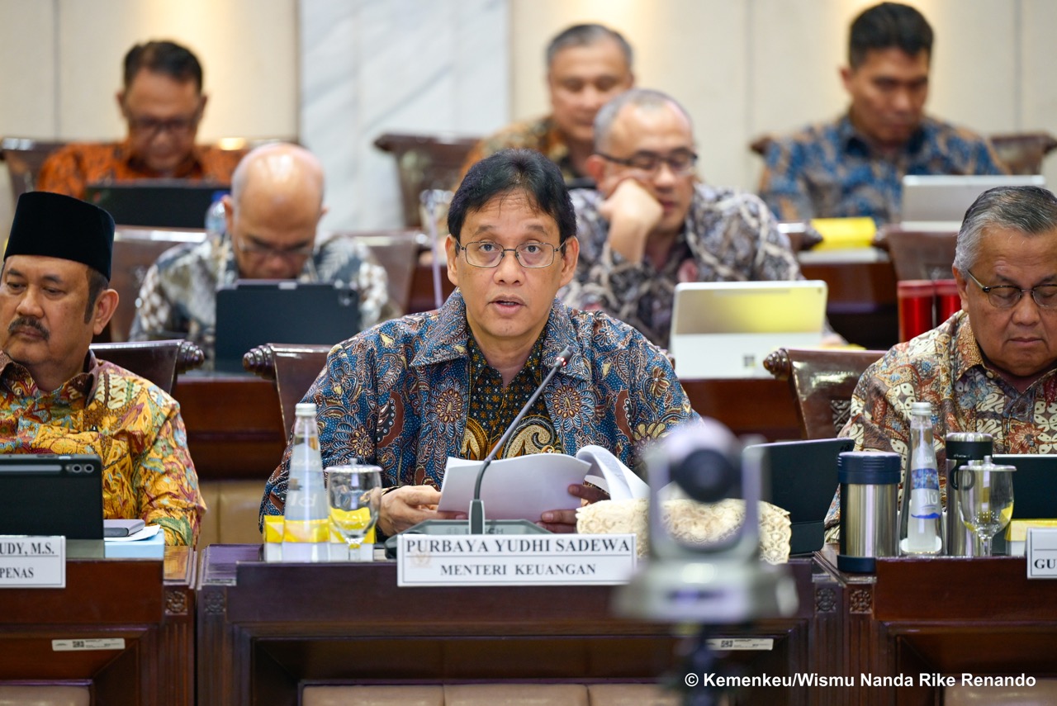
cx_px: 528
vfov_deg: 6.9
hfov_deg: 10.3
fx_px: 5875
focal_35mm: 200
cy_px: 353
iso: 1250
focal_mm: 200
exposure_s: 1/200
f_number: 2.8
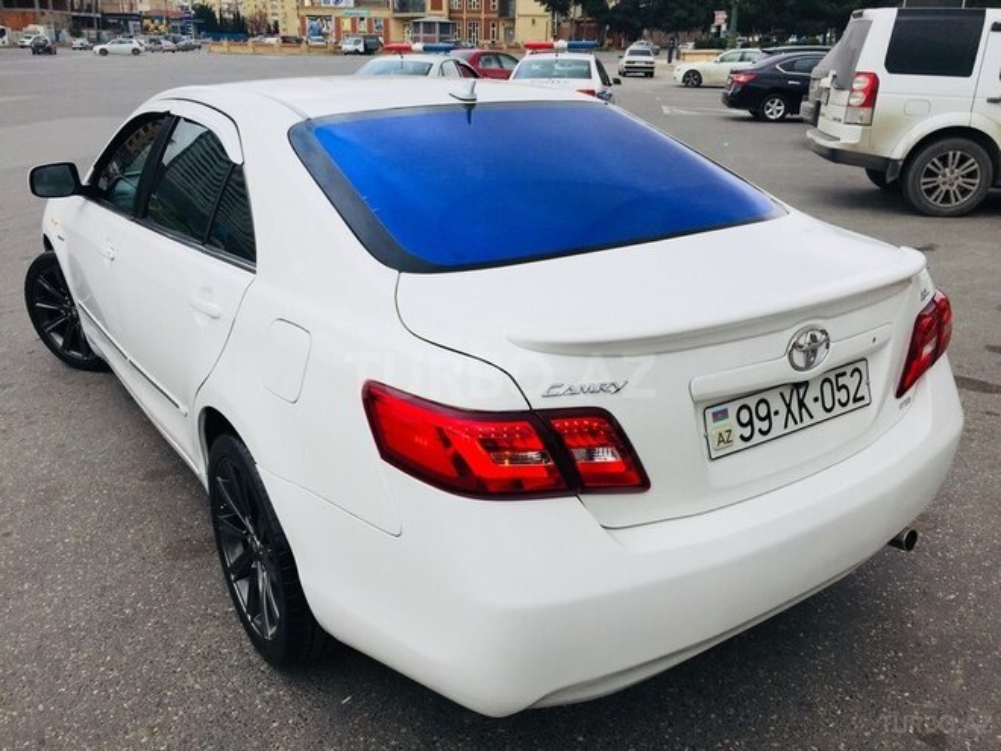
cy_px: 376
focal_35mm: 29
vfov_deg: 48.2
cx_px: 500
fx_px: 839
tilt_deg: -19.4
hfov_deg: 61.7
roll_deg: -1.3
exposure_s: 1/964
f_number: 2.2
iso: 32
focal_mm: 4.15
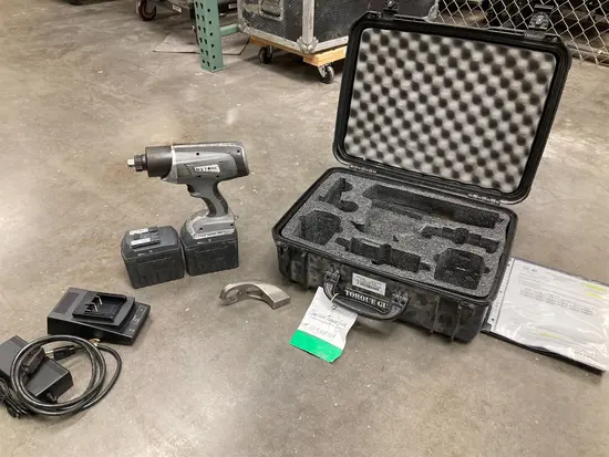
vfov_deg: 49.8
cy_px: 228
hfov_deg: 63.4
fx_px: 493
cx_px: 304
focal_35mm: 28
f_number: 1.8
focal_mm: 3.99
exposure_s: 1/44
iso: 125
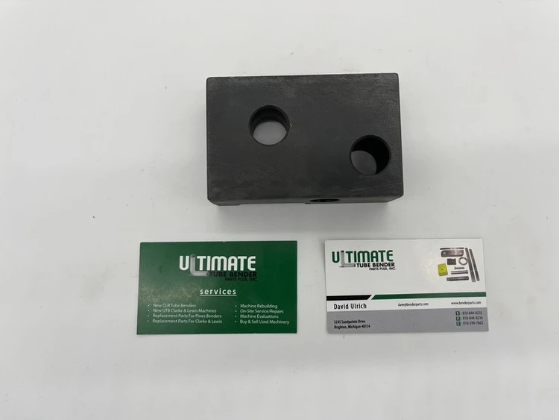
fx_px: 420
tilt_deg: -85.2
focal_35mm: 26
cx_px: 280
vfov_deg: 53.1
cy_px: 210
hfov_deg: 67.3
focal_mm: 5.1
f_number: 1.6
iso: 32
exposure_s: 1/278
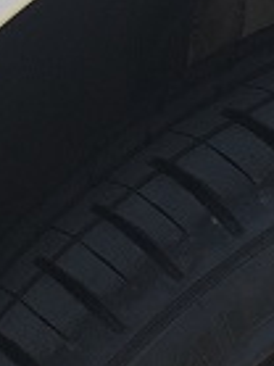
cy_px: 654
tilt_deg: -24.1
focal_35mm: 178
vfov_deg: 10.5
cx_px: 674
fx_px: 1881
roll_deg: +3.9
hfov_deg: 7.7
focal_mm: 4.15
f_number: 2.2
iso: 25
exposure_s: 1/450
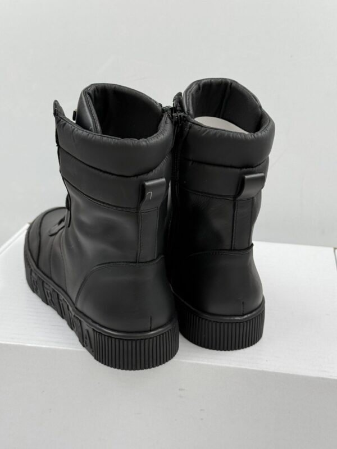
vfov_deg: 39.7
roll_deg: -2.5
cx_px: 168
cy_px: 224
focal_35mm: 48
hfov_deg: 30.3
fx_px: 623
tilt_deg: -20.0
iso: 64
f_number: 1.78
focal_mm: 6.76
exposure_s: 1/379
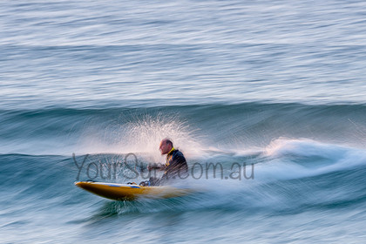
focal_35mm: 691
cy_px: 159
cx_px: 162
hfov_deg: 3.0
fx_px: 7025
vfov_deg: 2.0
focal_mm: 500
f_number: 16
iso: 64
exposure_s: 1/6
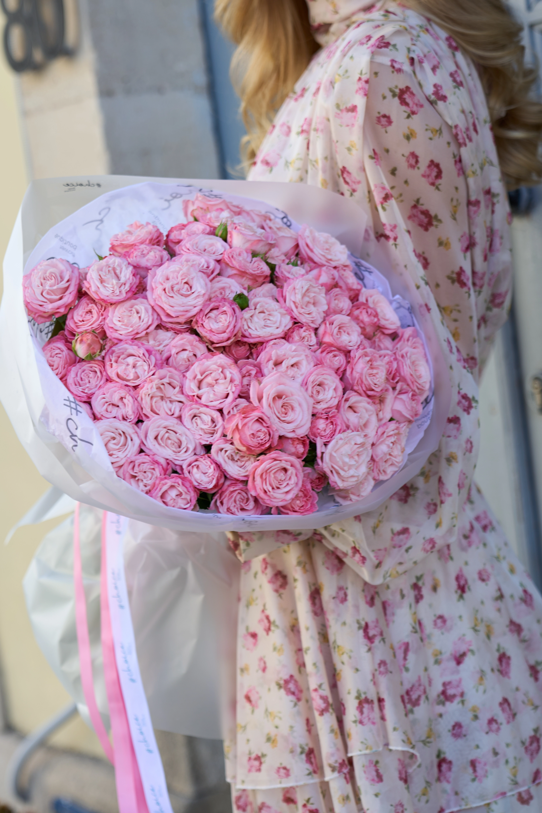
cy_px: 406
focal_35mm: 81
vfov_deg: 25.1
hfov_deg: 16.9
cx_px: 271
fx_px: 1829
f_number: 2.8
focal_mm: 54
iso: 64
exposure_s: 1/250
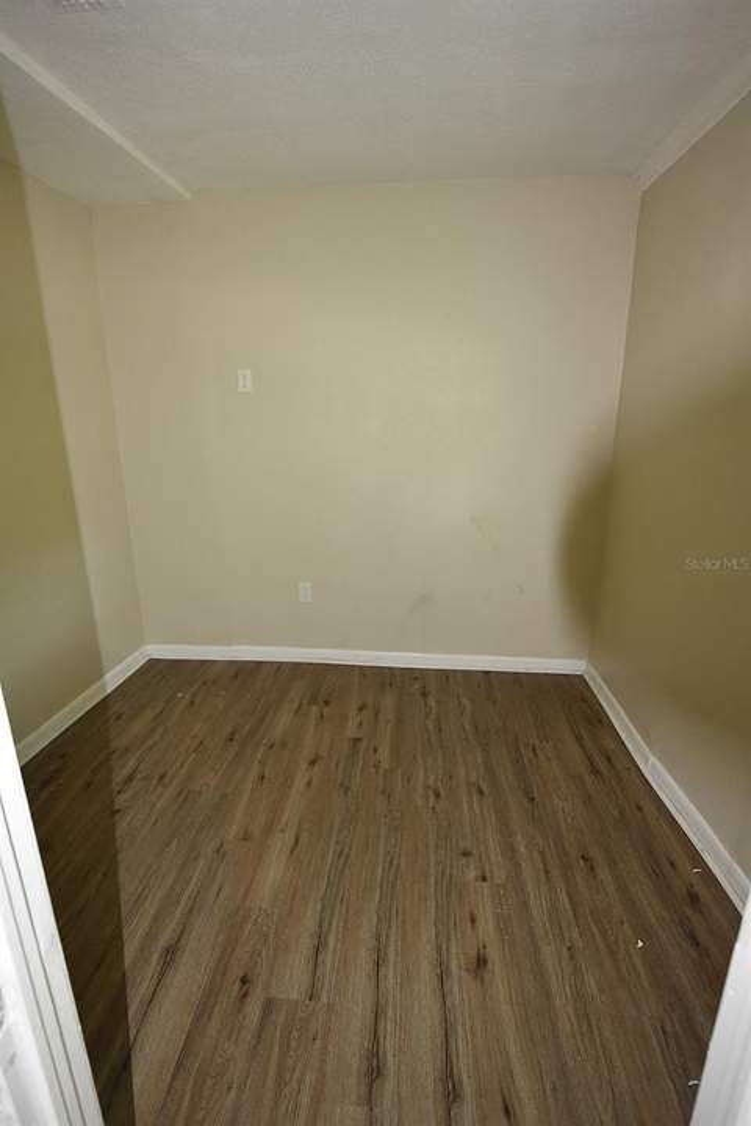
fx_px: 532
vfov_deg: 93.3
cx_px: 376
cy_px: 563
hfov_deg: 70.4
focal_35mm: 17
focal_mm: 17
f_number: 2.8
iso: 2500
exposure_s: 1/60
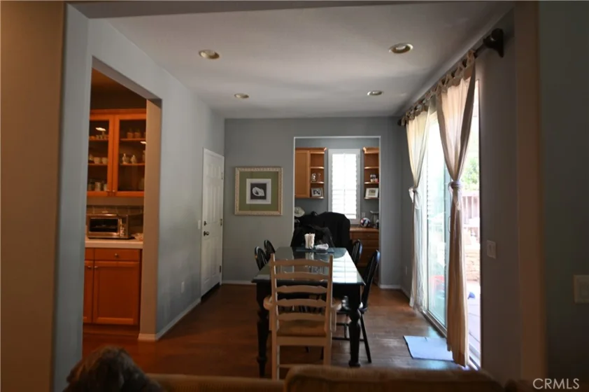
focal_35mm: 20
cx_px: 294
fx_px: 327
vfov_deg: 61.8
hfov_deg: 84.0
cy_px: 196
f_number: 3.2
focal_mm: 20
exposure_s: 1/30
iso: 200
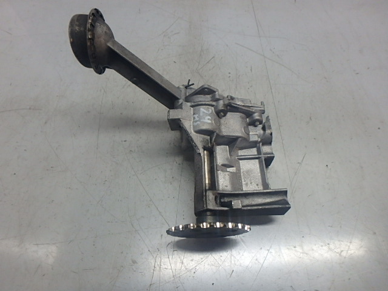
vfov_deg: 63.4
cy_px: 146
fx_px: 235
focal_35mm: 21
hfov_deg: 79.0
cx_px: 194
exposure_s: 1/50
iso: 200
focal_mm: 3.7
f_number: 3.5
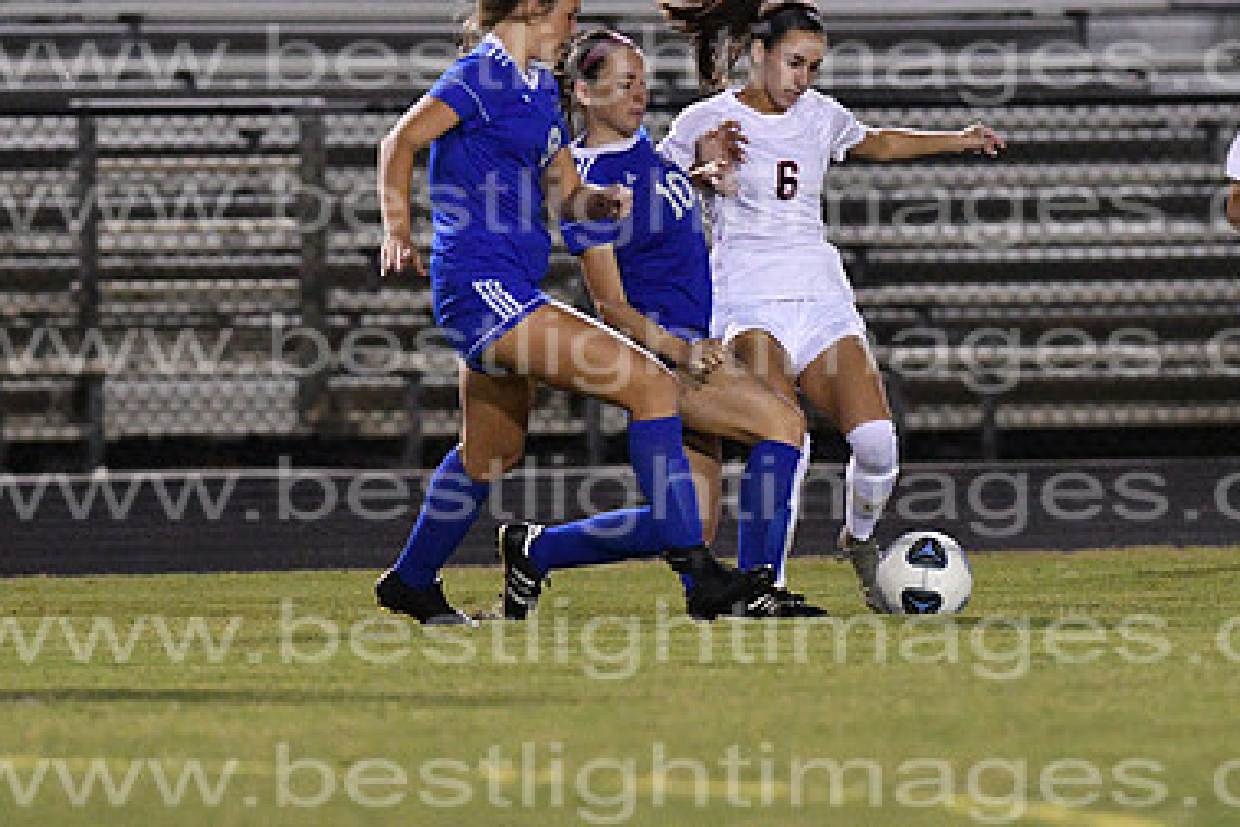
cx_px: 705
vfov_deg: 2.0
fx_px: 23799
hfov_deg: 3.0
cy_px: 281
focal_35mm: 691
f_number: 3.5
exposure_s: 1/640
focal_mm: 300
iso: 10000
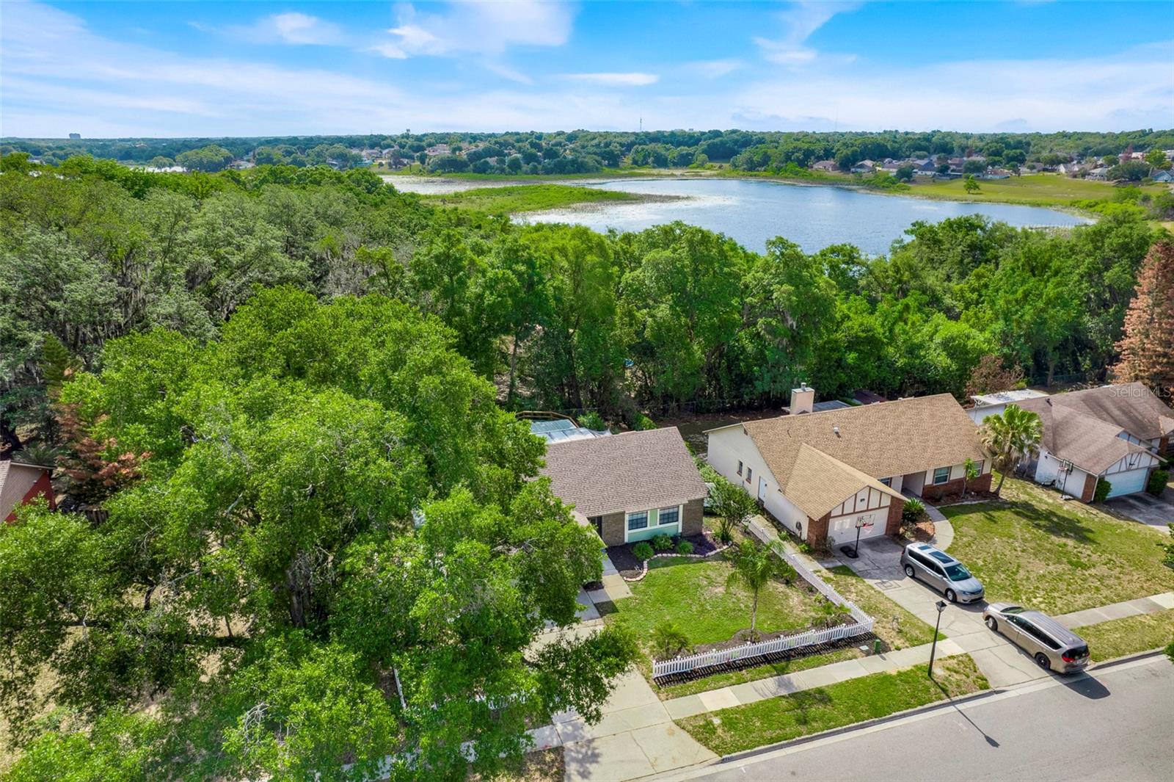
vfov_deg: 57.2
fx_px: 717
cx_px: 587
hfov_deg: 78.6
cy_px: 391
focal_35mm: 22
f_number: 2.8
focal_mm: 8.38
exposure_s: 1/250
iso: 100
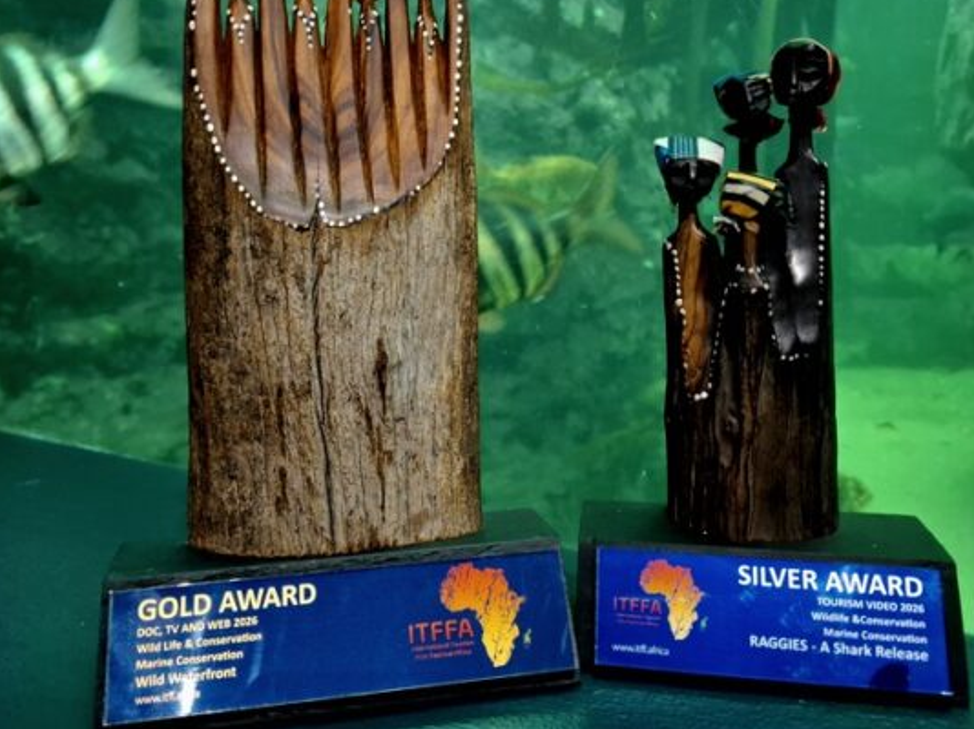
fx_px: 844
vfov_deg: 46.5
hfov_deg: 60.0
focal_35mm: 30
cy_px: 288
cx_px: 471
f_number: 1.8
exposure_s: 1/17
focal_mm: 5.54
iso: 1250
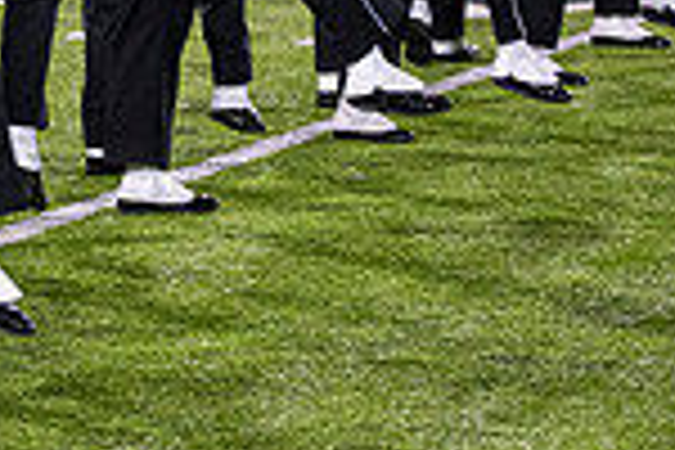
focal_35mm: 270
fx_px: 5062
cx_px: -369
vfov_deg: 5.1
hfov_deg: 7.5
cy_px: -128
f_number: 3.2
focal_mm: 70
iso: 1250
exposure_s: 1/500
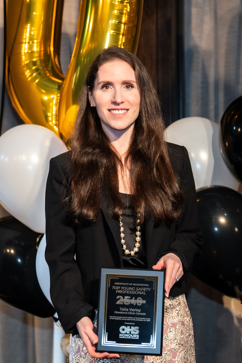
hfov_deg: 10.9
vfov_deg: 16.3
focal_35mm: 125
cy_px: 122
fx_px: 1265
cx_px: 54
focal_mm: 63
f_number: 2.5
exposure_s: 1/200
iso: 1250
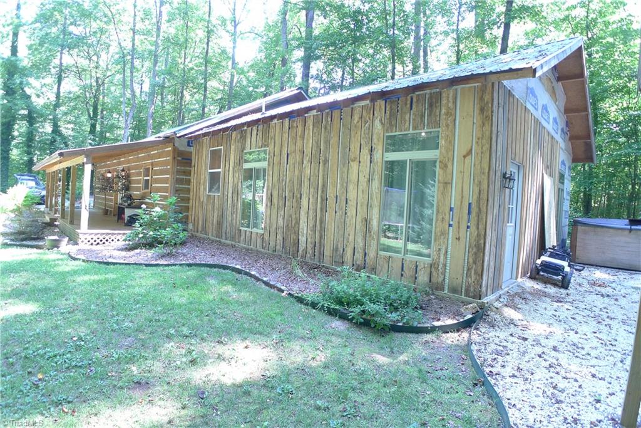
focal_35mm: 24
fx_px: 427
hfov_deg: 73.7
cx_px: 320
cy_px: 214
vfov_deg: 53.1
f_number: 2
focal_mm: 5.1
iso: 160
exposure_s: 1/60
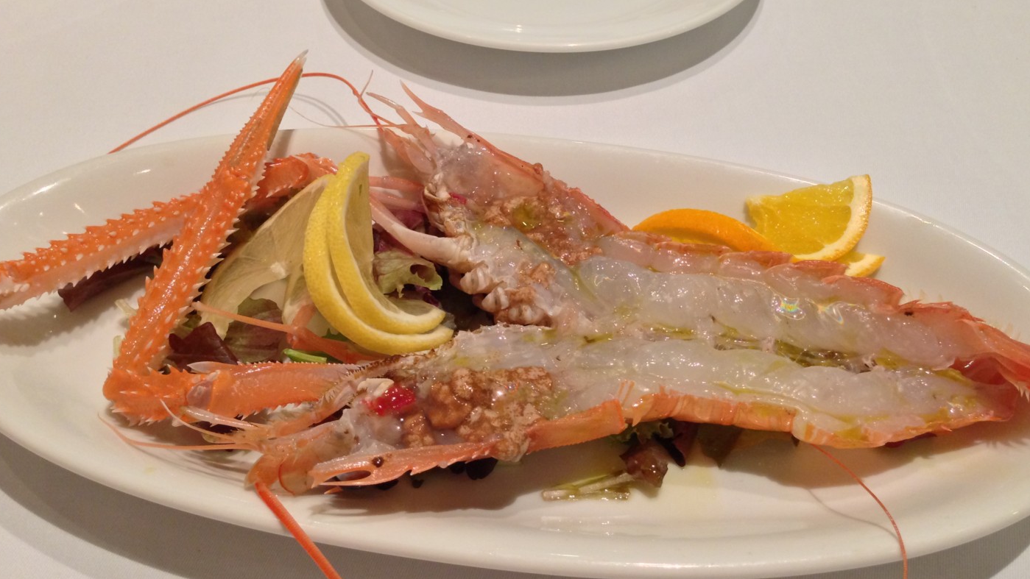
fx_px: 1011
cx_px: 519
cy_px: 277
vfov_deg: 32.0
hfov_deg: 54.0
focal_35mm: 37
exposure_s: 1/20
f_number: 2.4
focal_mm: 4.13
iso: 250
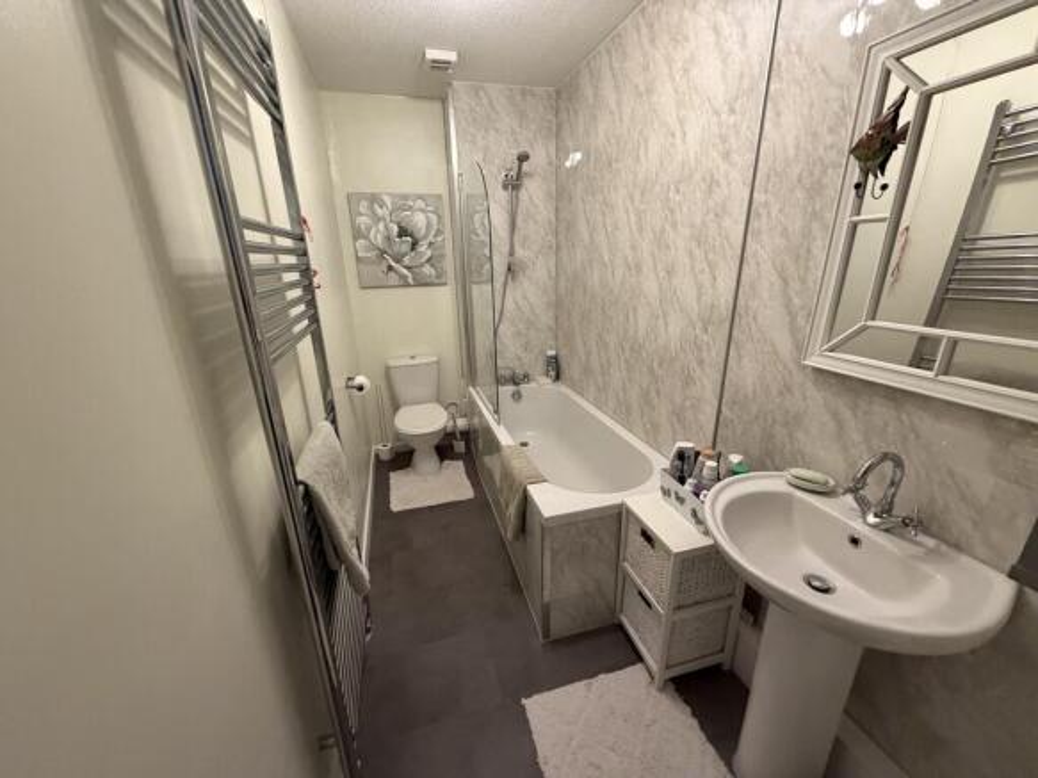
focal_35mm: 14
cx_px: 519
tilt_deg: -17.3
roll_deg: +2.1
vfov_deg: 85.7
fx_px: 420
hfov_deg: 102.1
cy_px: 389
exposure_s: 1/60
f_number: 2.2
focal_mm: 2.22
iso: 500
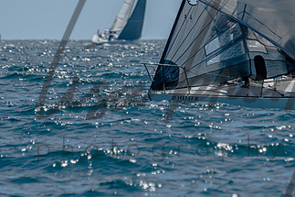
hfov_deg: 2.2
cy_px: 80
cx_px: 240
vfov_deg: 1.5
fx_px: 7518
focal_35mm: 918
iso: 200
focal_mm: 320
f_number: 5.6
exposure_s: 1/2000
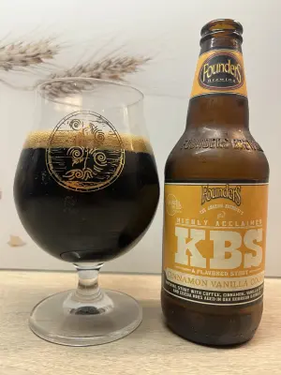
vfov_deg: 67.3
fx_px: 281
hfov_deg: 53.1
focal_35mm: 26
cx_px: 140
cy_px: 188
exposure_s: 1/50
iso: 100
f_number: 1.6
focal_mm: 5.1
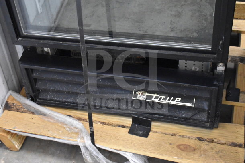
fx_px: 408
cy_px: 82
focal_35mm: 60
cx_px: 122
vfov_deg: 22.6
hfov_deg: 33.4
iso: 9000
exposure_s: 1/60
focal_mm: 40
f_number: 4.8
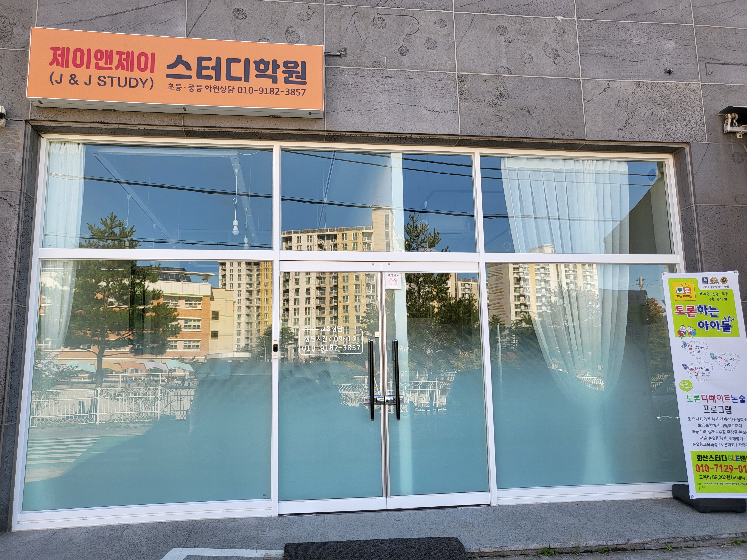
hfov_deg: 67.3
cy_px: 280
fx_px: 561
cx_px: 374
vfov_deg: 53.1
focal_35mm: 26
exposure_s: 1/515
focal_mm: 4.25
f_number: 1.8
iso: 50
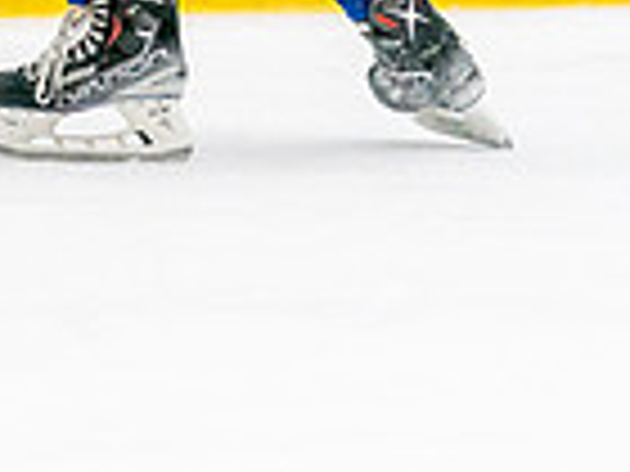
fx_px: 20038
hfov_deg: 1.8
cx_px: -568
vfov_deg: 1.4
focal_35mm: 1101
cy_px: -206
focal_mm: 200
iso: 3200
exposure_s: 1/1250
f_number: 2.8
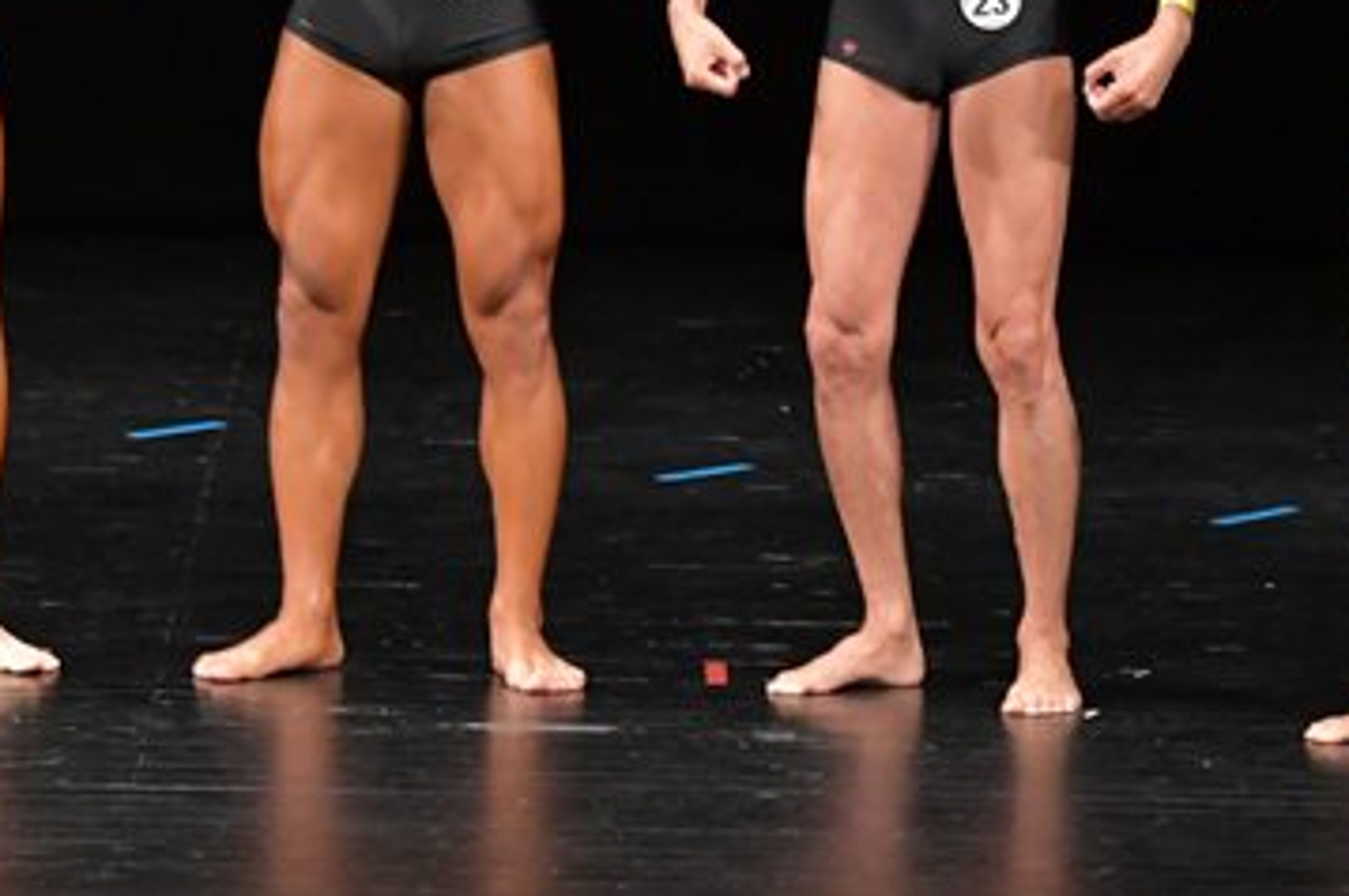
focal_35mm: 470
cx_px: 571
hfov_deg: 4.4
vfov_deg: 2.9
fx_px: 17595
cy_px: 23
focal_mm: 145
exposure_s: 1/400
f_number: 5.6
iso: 5000
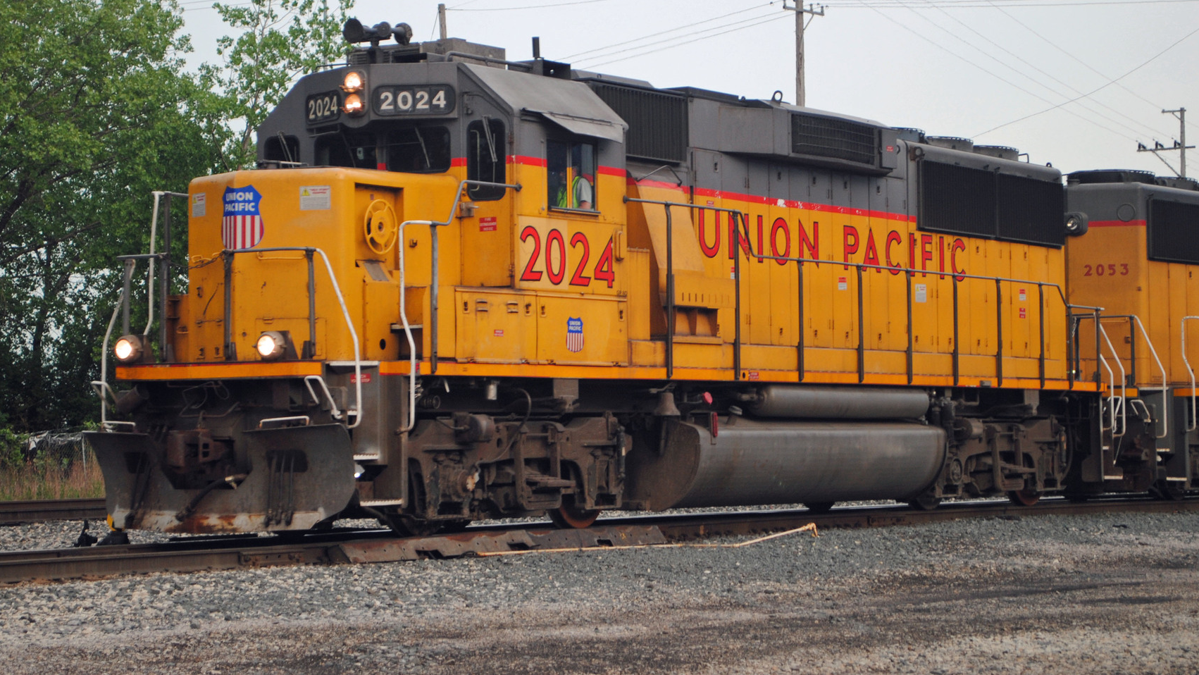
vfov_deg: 12.4
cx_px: 566
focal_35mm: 98
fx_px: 3103
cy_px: 273
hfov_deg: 21.9
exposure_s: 1/80
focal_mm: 55
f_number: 5.6
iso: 200
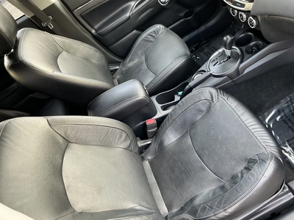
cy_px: 110
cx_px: 147
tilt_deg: -43.7
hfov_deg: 63.4
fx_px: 238
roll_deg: +35.2
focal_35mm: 28
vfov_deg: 49.7
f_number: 1.8
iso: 125
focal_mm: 3
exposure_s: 1/60
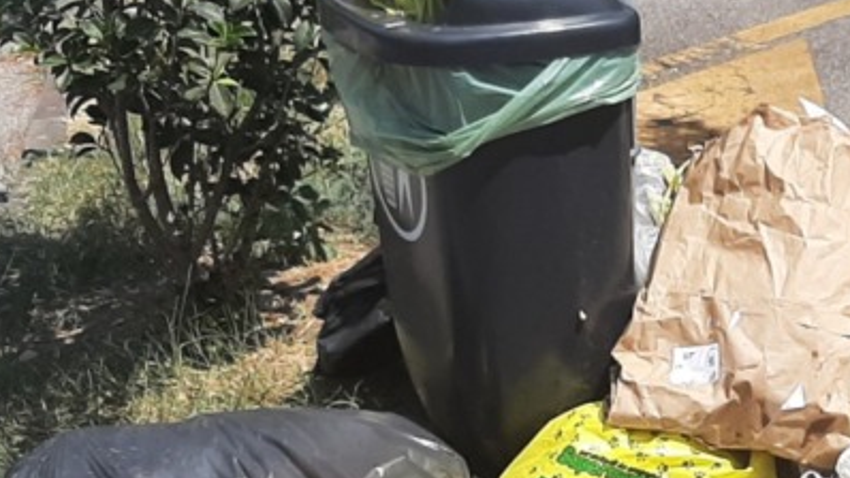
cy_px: 346
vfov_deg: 13.3
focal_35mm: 91
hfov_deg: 22.6
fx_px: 2051
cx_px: 839
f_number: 1.7
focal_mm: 3.93
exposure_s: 1/2770
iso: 40
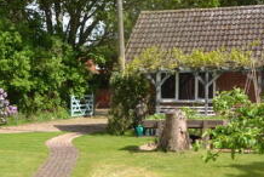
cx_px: 47
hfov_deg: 25.9
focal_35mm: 76
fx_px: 562
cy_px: 141
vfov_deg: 17.7
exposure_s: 1/200
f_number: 8
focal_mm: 17
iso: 100
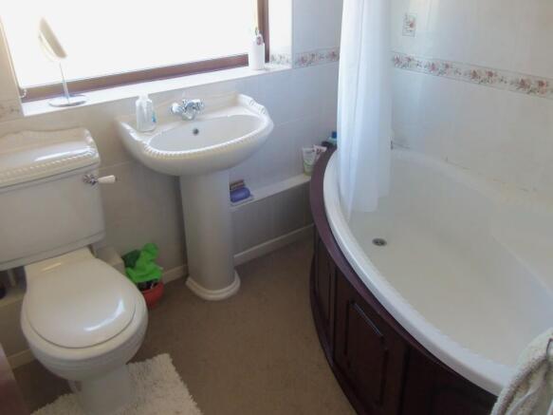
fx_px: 447
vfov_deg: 49.7
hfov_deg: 63.5
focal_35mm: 28
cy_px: 208
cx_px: 276
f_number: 3.9
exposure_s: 1/40
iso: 200
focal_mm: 5.1
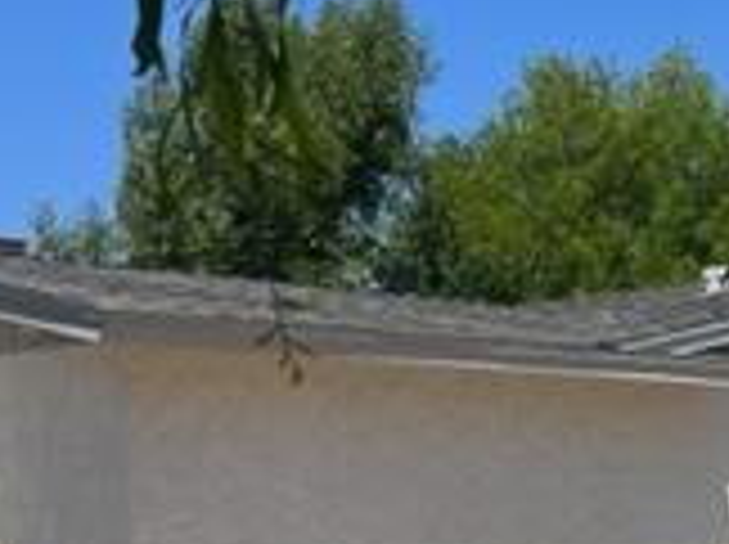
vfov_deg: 14.2
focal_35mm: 103
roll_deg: +1.2
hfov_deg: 18.8
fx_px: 2166
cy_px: 468
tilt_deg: +1.7
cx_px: 634
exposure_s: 1/6173
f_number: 1.6
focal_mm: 5.1
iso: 50
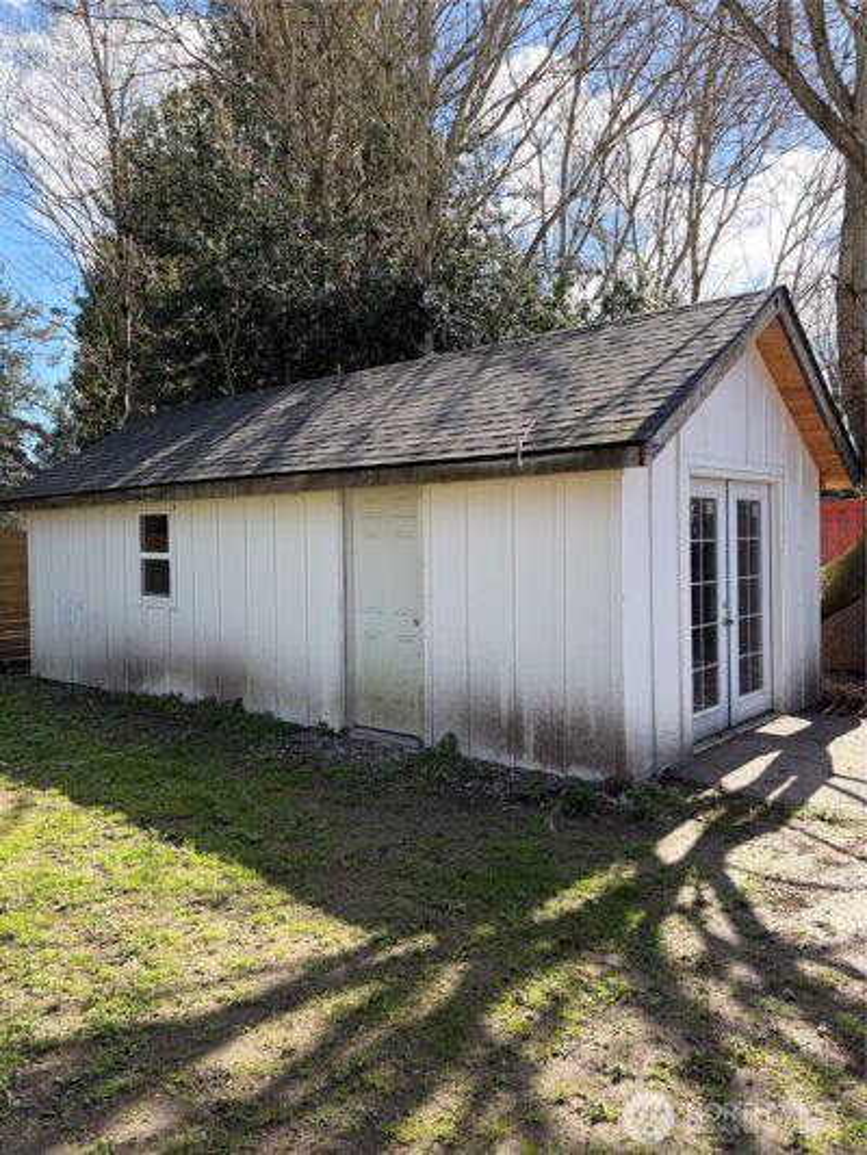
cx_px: 434
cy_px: 578
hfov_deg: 53.1
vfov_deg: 67.3
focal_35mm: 26
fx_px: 868
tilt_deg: -2.5
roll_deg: +0.2
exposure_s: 1/1217
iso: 64
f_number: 1.6
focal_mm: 5.96
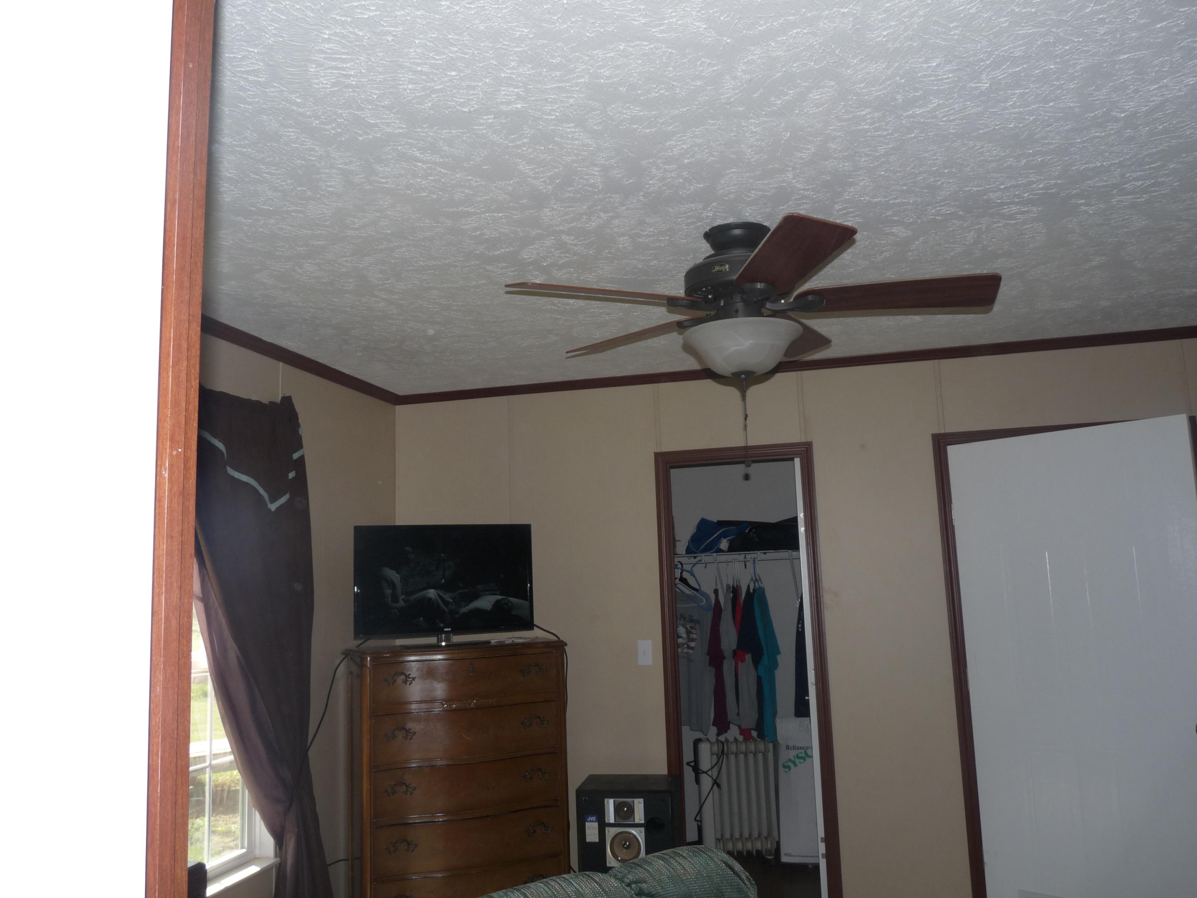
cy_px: 449
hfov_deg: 65.3
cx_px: 598
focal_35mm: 27
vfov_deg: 51.4
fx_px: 934
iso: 100
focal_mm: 4.8
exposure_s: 1/125
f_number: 2.8
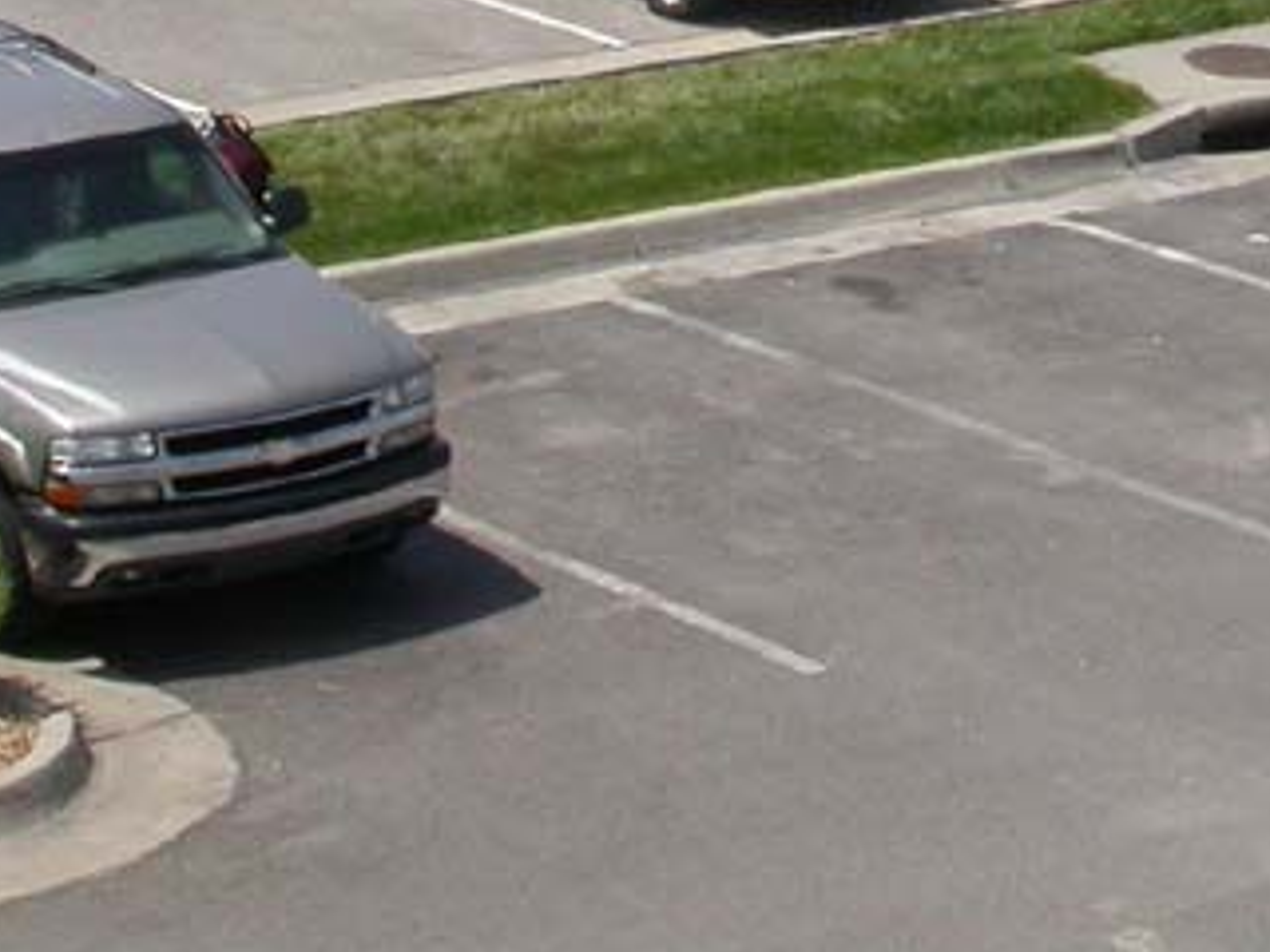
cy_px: -555
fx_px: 6347
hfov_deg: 11.3
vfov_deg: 8.4
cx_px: 1175
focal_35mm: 173
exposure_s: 1/493
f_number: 6.7
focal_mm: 11.3
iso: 100
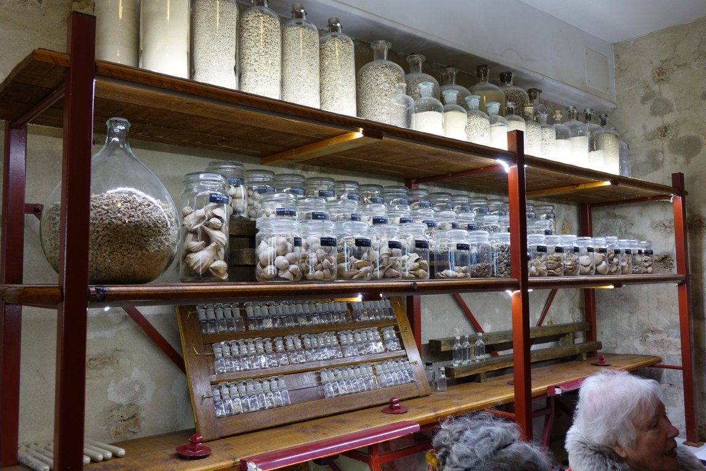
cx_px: 353
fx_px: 588
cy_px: 236
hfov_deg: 61.9
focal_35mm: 30
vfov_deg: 43.6
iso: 200
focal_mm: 11.13
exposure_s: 1/30
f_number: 2.8
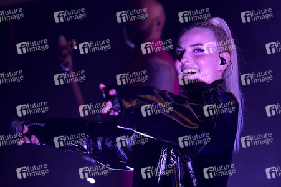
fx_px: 1053
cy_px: 94
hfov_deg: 15.2
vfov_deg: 10.1
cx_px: 140
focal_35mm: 135
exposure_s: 1/1000
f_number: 3.5
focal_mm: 135
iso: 2000
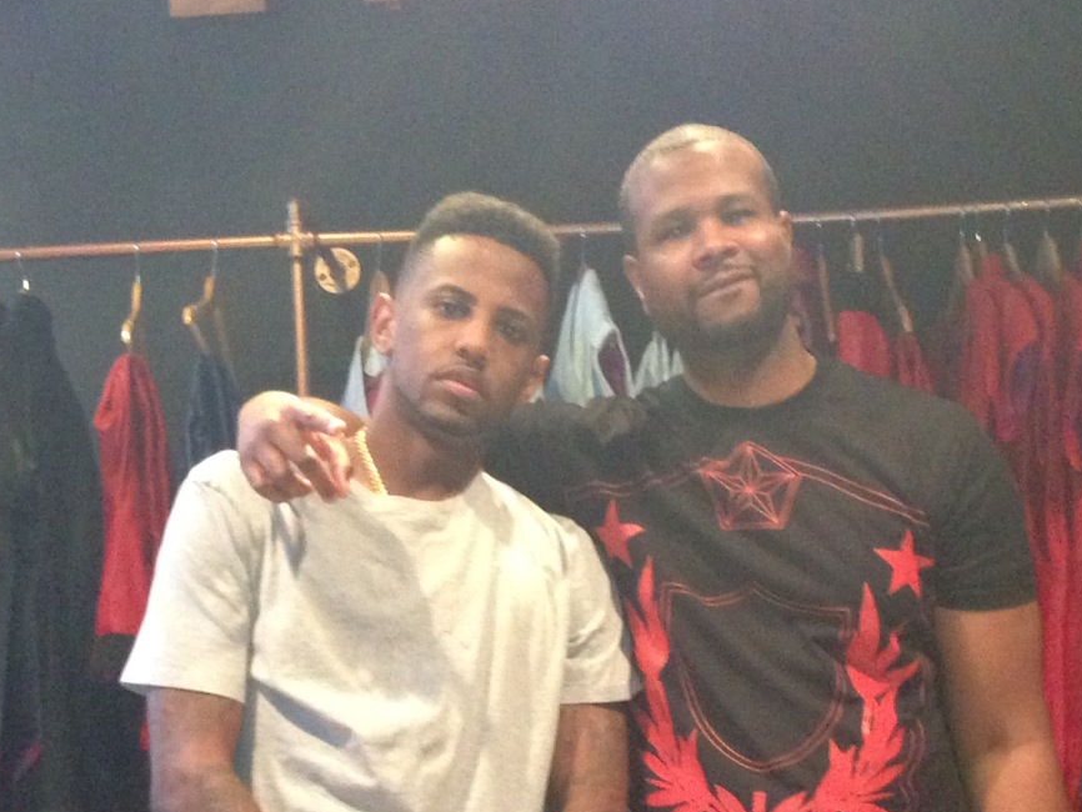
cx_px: 610
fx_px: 2439
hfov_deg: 25.0
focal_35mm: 78
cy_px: 911
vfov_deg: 18.2
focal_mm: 4.13
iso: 500
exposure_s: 1/20
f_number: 2.4
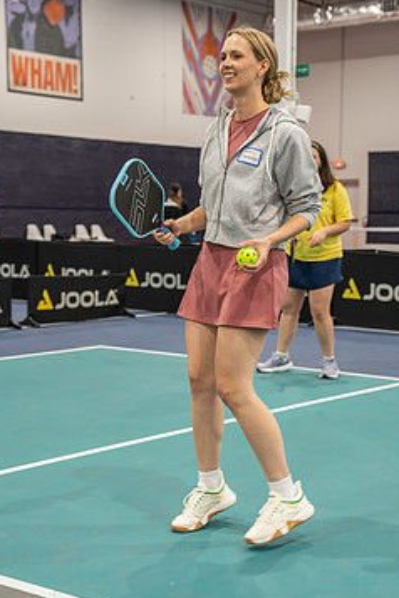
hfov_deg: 20.0
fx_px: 1130
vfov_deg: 29.7
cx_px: 243
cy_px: 312
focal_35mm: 68
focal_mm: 54
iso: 1600
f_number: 4
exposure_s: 1/160
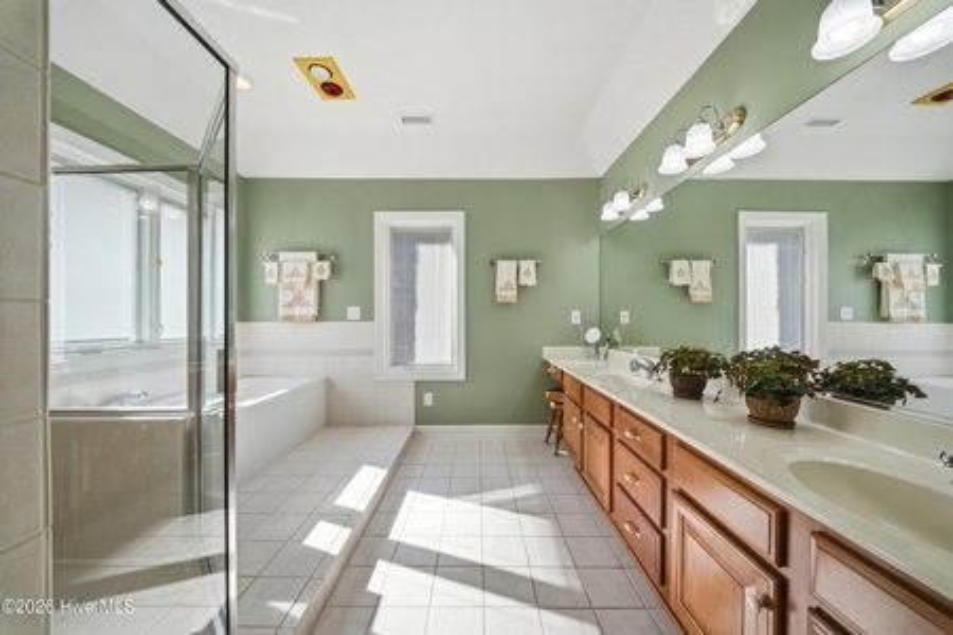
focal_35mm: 12
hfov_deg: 112.6
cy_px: 318
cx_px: 476
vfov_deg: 90.0
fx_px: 318
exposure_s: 1/640
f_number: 8
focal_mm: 12
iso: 250
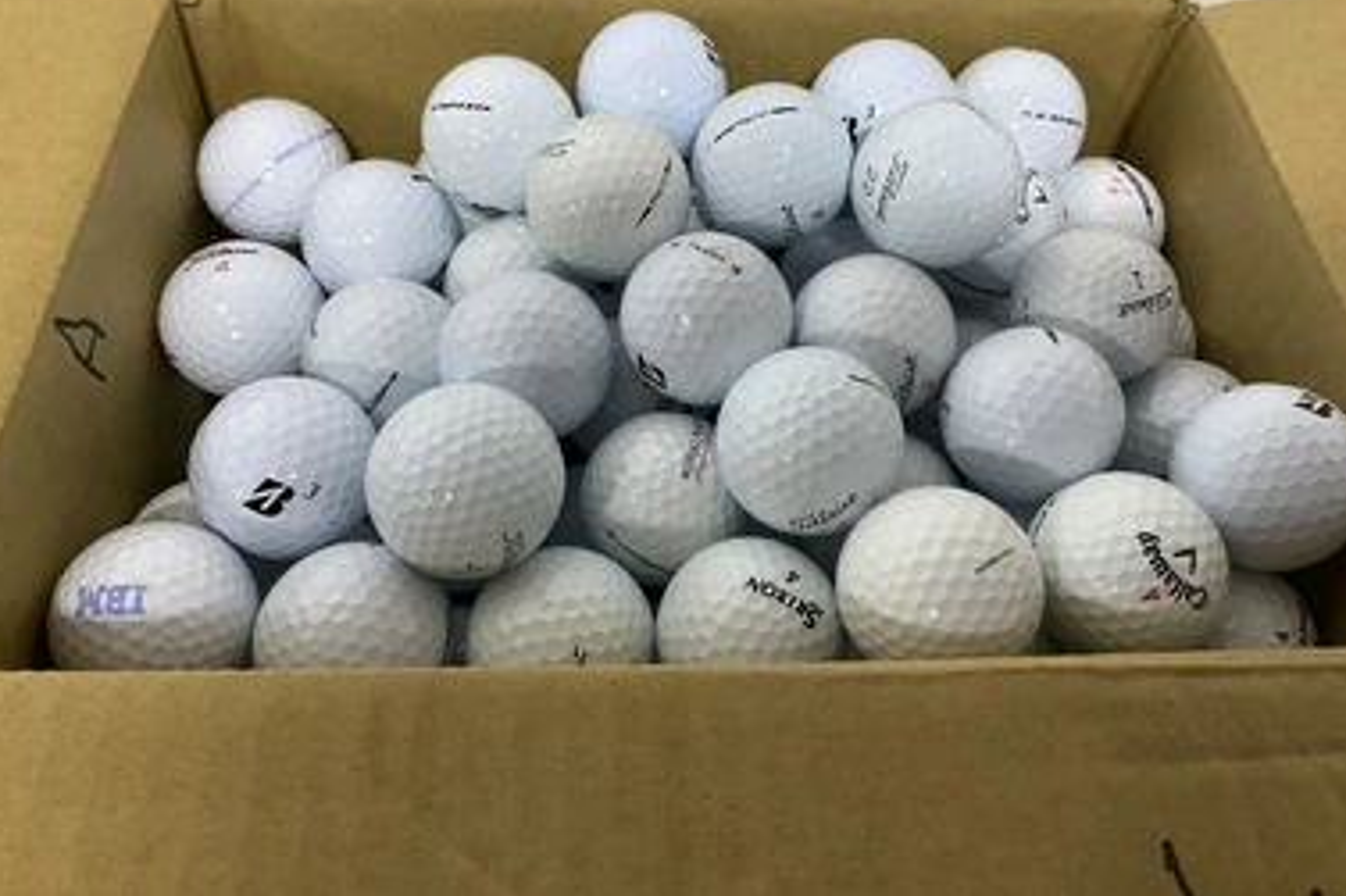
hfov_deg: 58.7
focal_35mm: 32
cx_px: 689
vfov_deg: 40.9
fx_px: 1196
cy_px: 364
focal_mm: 3
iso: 200
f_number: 1.8
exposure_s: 1/40
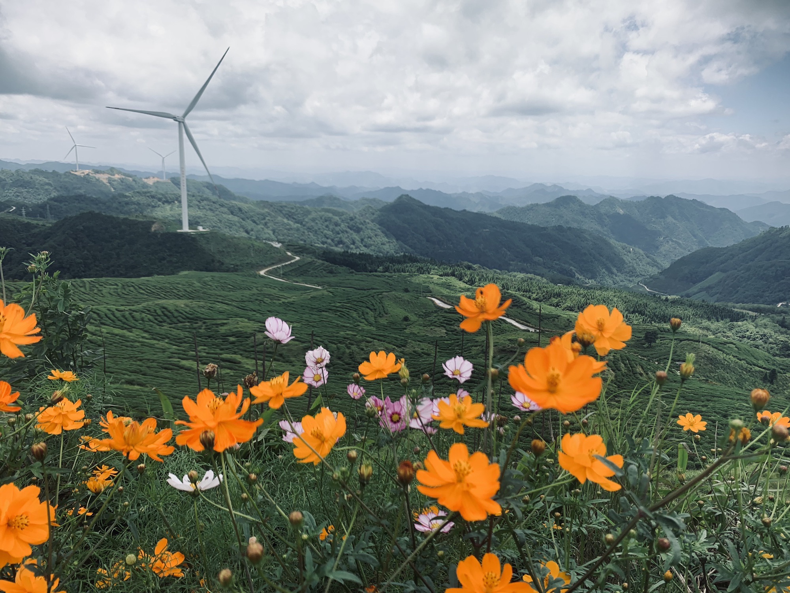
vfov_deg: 53.1
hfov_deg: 67.3
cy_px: 296
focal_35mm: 26
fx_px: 593
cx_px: 395
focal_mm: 4.25
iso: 25
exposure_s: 1/716
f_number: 1.8
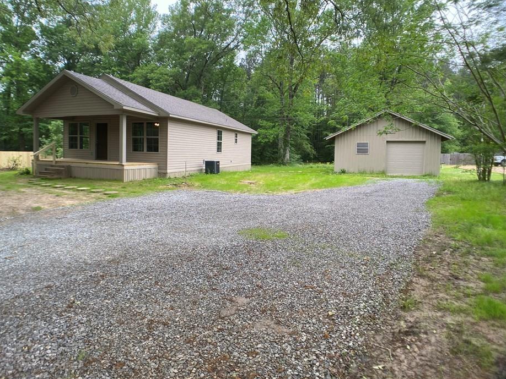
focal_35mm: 29
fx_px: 424
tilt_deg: -3.6
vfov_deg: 48.2
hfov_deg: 61.6
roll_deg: -1.8
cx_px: 243
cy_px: 175
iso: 32
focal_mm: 4.25
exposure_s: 1/441
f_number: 1.8
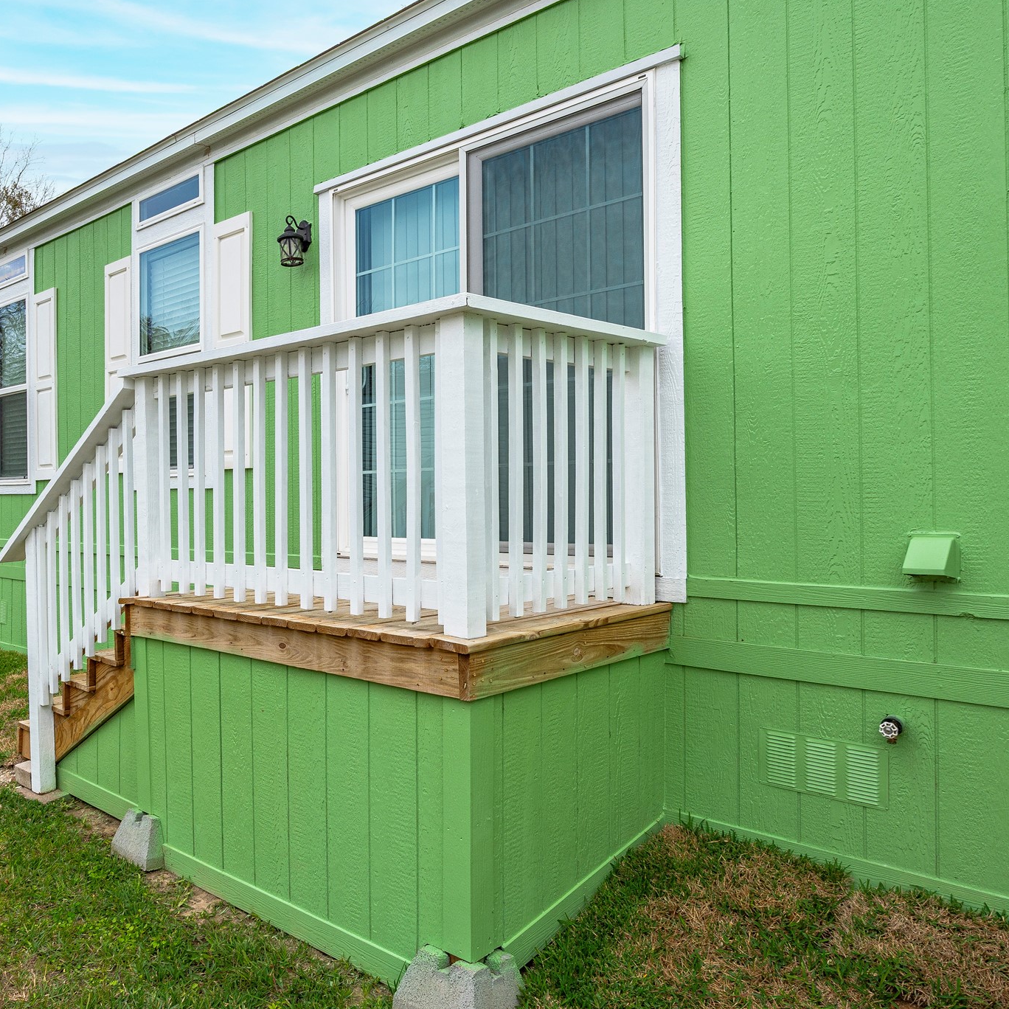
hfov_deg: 57.7
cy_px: 502
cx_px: 334
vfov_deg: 59.1
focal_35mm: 27
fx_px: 890
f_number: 8
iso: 100
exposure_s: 1/60
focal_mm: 20
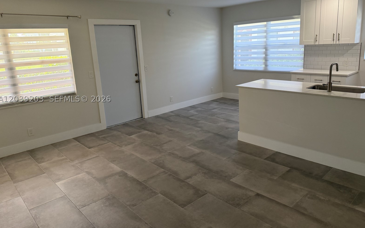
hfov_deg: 70.4
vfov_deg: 47.5
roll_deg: +2.7
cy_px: 99
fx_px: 259
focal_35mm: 26
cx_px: 182
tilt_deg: -12.4
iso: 160
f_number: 1.78
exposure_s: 1/227
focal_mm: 6.76
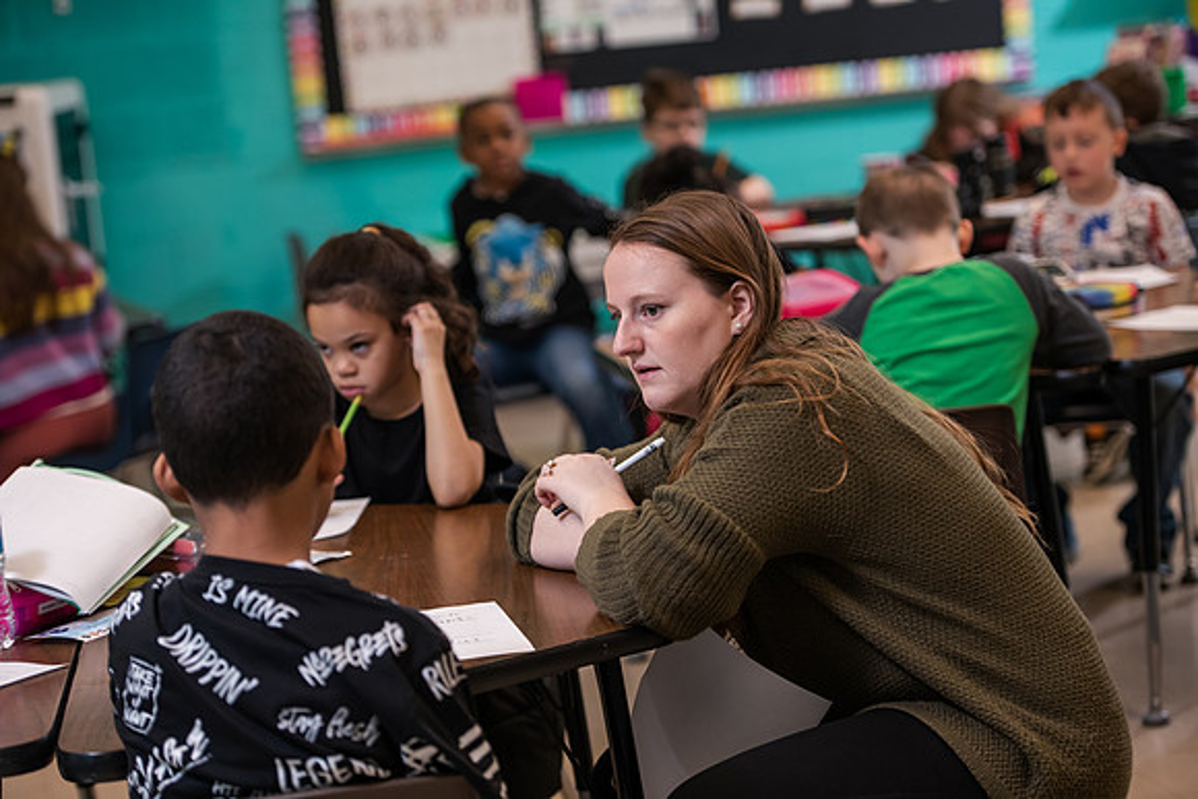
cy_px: 400
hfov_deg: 21.5
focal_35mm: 95
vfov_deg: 14.4
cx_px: 599
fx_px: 3162
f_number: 3.2
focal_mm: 95
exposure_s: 1/160
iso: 800
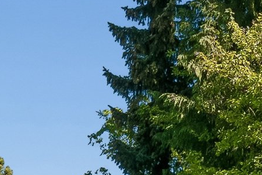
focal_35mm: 120
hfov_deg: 16.4
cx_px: -52
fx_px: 873
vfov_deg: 10.5
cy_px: 346
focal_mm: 12
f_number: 10
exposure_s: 1/320
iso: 200
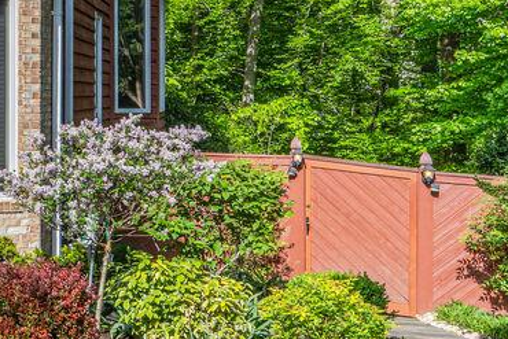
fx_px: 988
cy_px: -23
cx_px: -314
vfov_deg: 18.8
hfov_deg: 22.1
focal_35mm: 70
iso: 200
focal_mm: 15
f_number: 9
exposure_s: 1/400
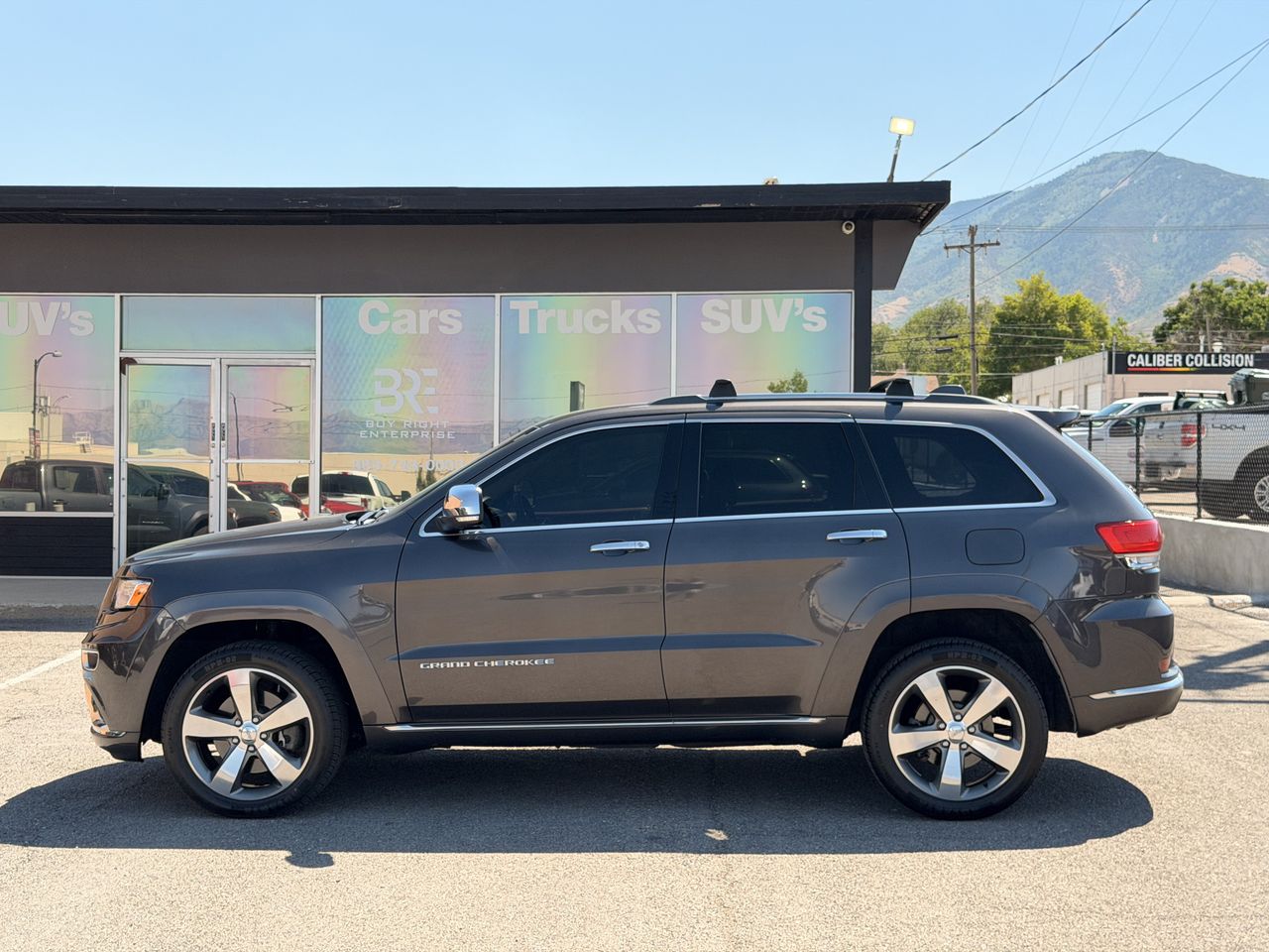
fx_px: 1760
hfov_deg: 39.7
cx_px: 634
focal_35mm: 48
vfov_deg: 30.3
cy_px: 476
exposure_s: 1/1133
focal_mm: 6.76
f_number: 1.78
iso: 80
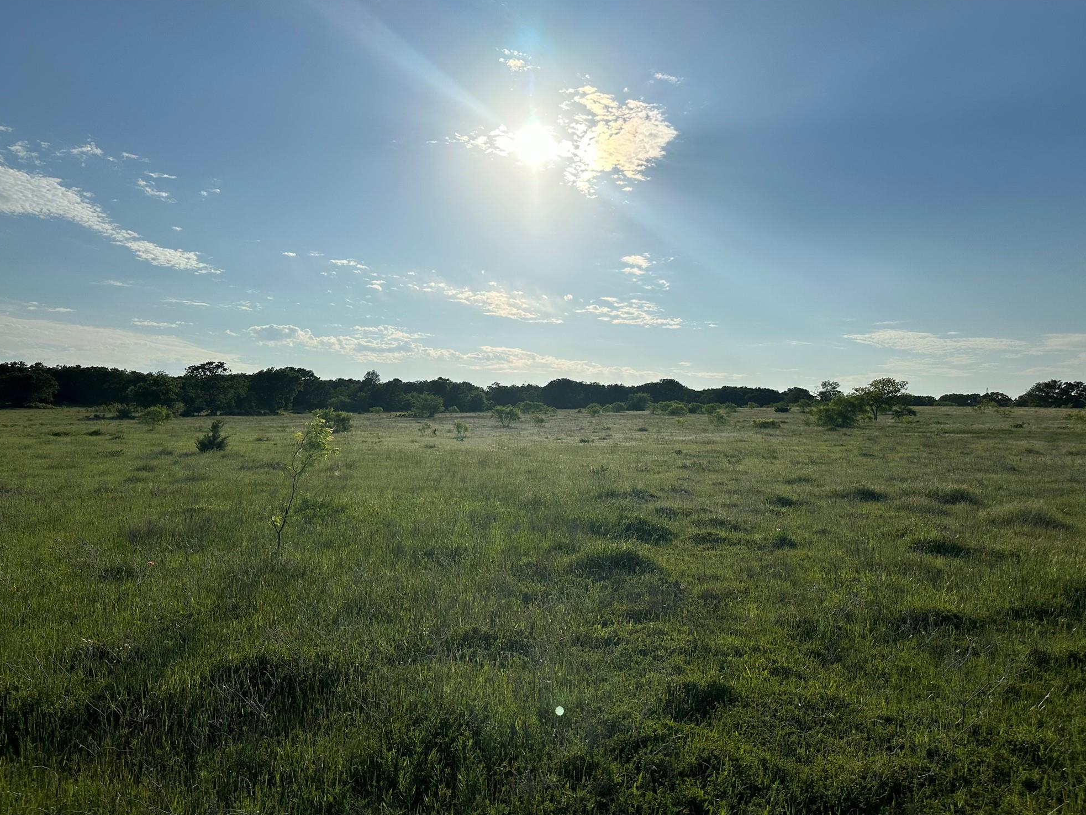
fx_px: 784
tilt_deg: +0.6
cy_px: 417
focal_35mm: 25
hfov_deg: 69.4
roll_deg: -1.3
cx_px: 540
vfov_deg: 54.9
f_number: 1.78
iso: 80
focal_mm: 6.86
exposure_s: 1/18519
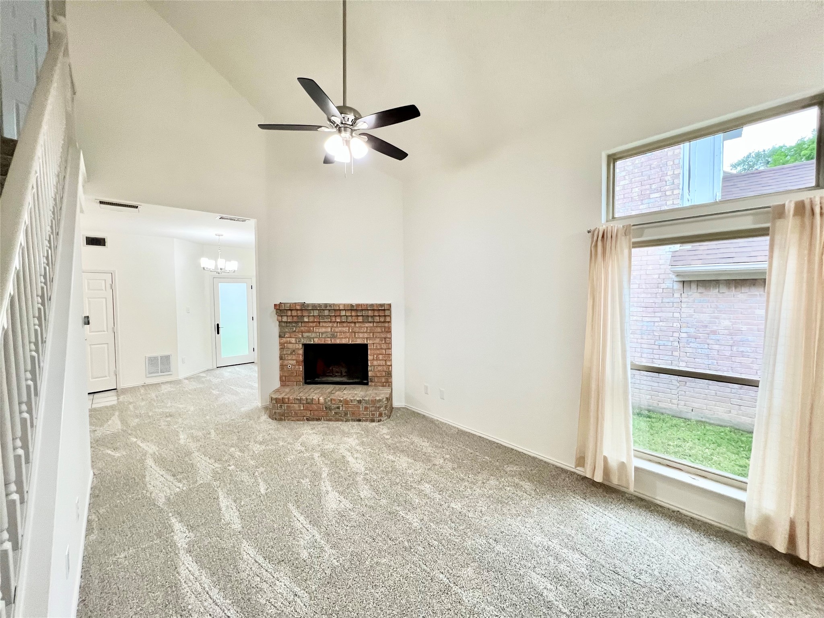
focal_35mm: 13
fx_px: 309
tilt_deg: -2.6
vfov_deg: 89.9
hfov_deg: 106.2
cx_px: 412
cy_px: 309
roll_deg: +0.0
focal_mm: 1.57
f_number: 1.8
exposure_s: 1/120
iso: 200
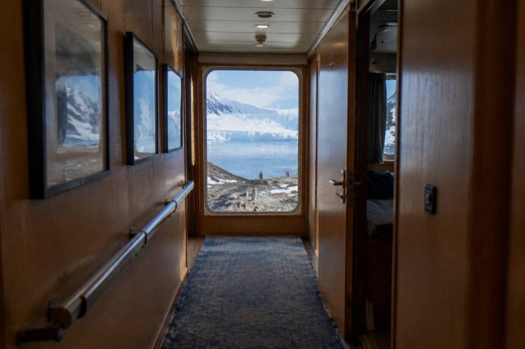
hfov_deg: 54.5
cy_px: 174
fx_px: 510
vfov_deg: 37.8
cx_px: 262
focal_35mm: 35
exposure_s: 1/320
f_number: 5.6
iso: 200
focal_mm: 35
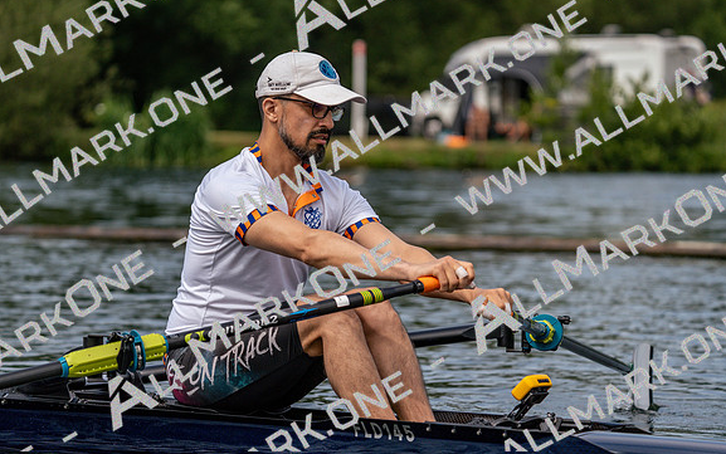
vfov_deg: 6.4
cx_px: 364
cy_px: 236
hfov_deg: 10.2
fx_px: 4057
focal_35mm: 205
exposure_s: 1/1600
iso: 320
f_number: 5.6
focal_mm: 200
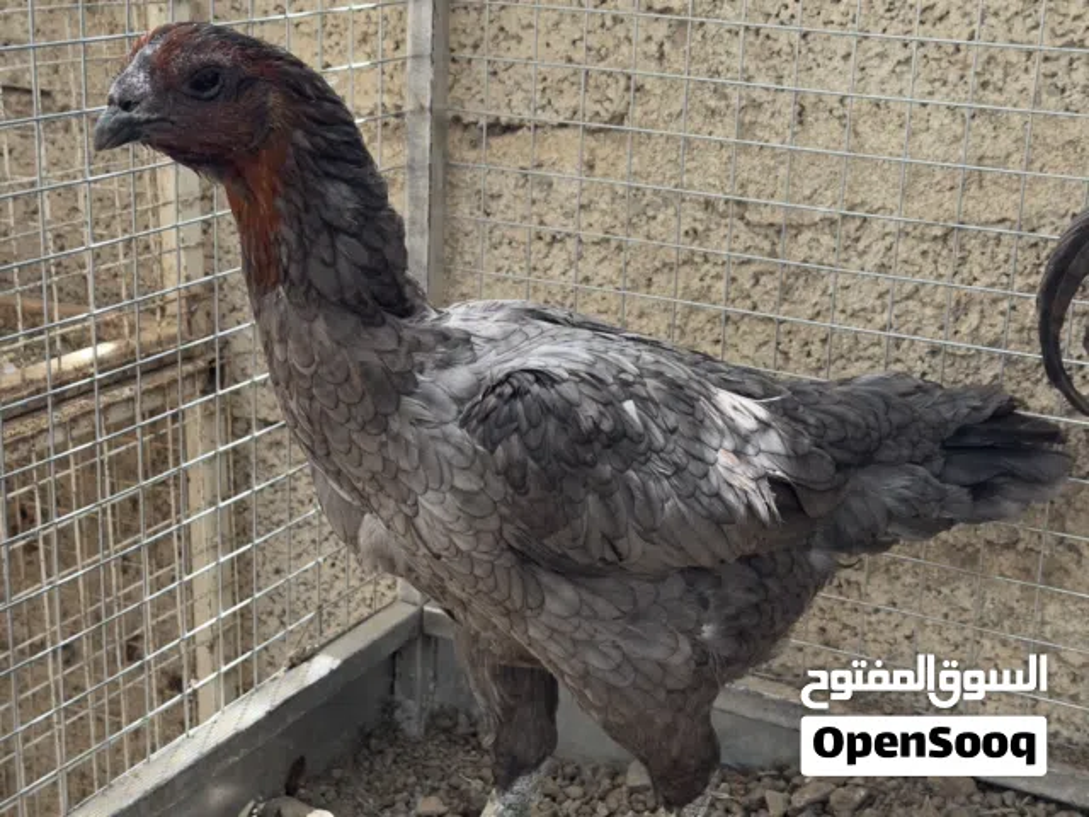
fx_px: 1101
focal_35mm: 35
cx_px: 544
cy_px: 408
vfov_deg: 40.7
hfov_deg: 52.6
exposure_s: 1/145
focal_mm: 6.76
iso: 64
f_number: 1.78
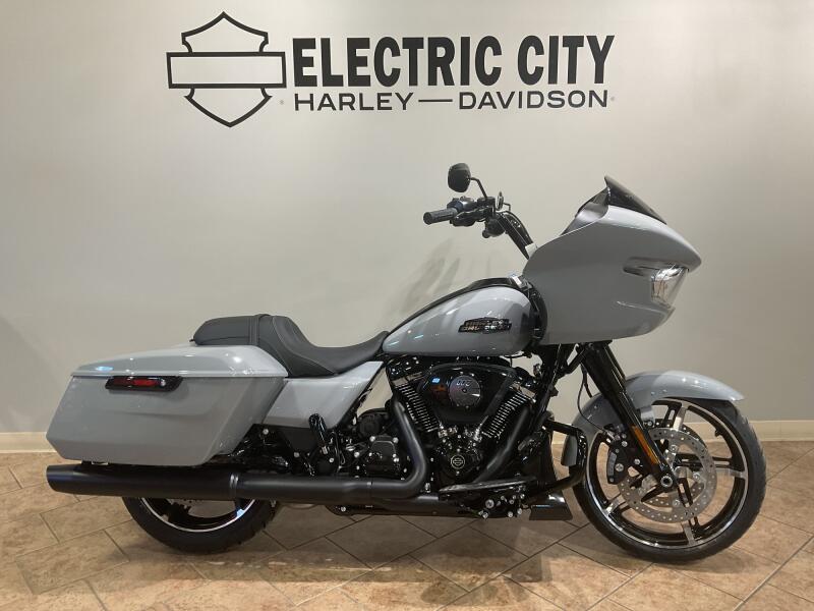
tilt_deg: -10.5
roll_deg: +0.7
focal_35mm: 29
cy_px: 306
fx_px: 682
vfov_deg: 48.2
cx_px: 407
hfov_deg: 61.7
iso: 64
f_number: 1.8
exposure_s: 1/60
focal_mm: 3
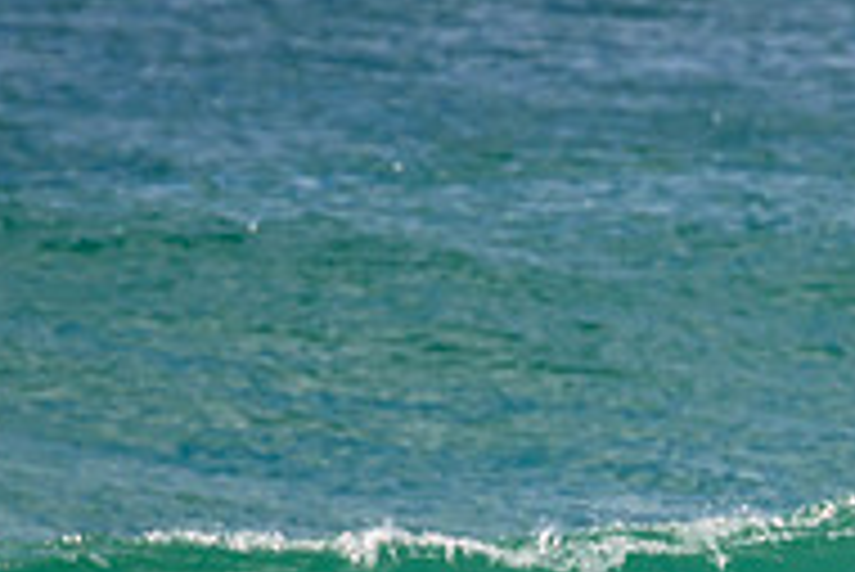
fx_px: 58087
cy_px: 610
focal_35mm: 2444
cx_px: 846
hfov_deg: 0.8
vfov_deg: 0.6
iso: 1000
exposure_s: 1/2000
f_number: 11
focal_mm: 800
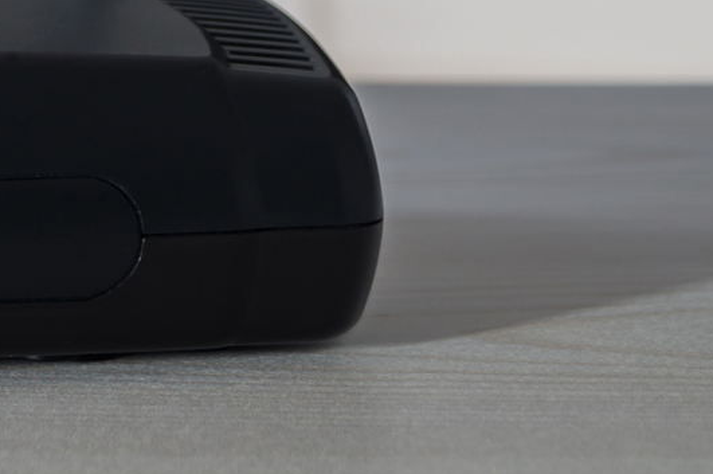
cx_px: 234
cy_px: -332
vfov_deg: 5.0
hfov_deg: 7.6
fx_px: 5342
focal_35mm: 270
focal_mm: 45
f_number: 5.6
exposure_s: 1/5
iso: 100
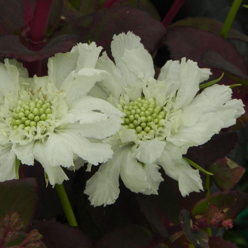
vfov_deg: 4.4
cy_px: 124
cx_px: 82
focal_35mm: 399
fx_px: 3234
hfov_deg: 4.4
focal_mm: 59.9
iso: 160
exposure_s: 1/400
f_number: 8
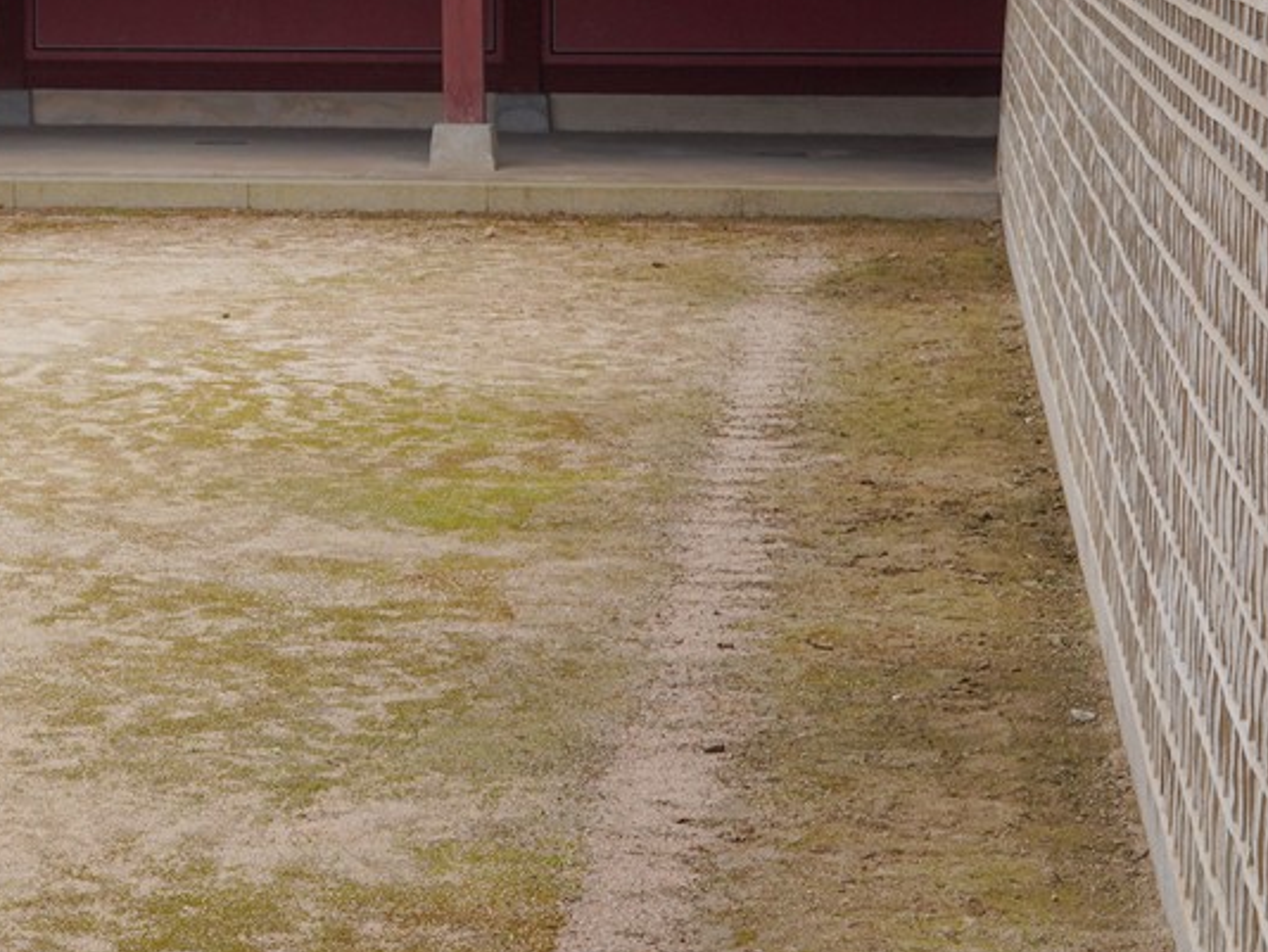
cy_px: -202
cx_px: 100
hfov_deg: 15.4
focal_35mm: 126
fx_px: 4618
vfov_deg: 11.5
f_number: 13
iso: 200
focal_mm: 35
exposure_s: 1/125
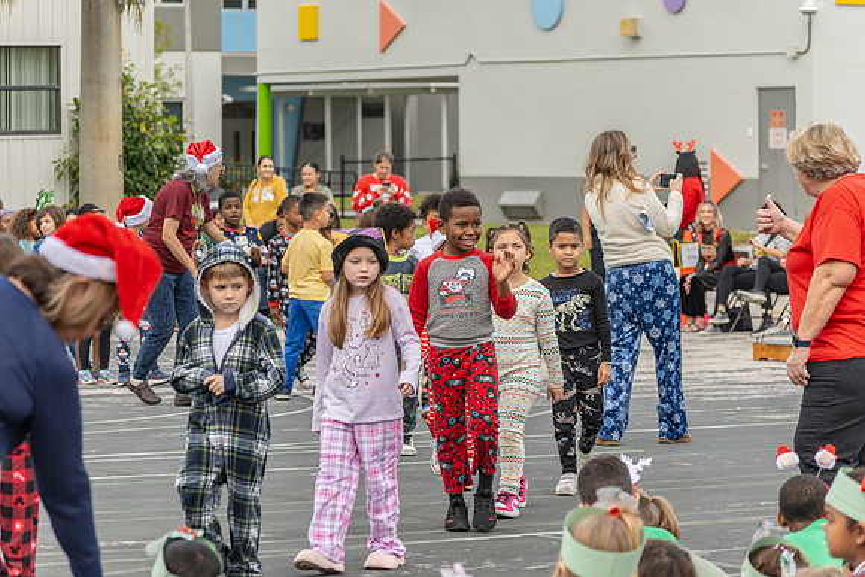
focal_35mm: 150
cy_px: 288
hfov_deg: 13.7
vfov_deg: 9.2
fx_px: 3605
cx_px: 432
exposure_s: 1/250
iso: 125
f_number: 5.6
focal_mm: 100
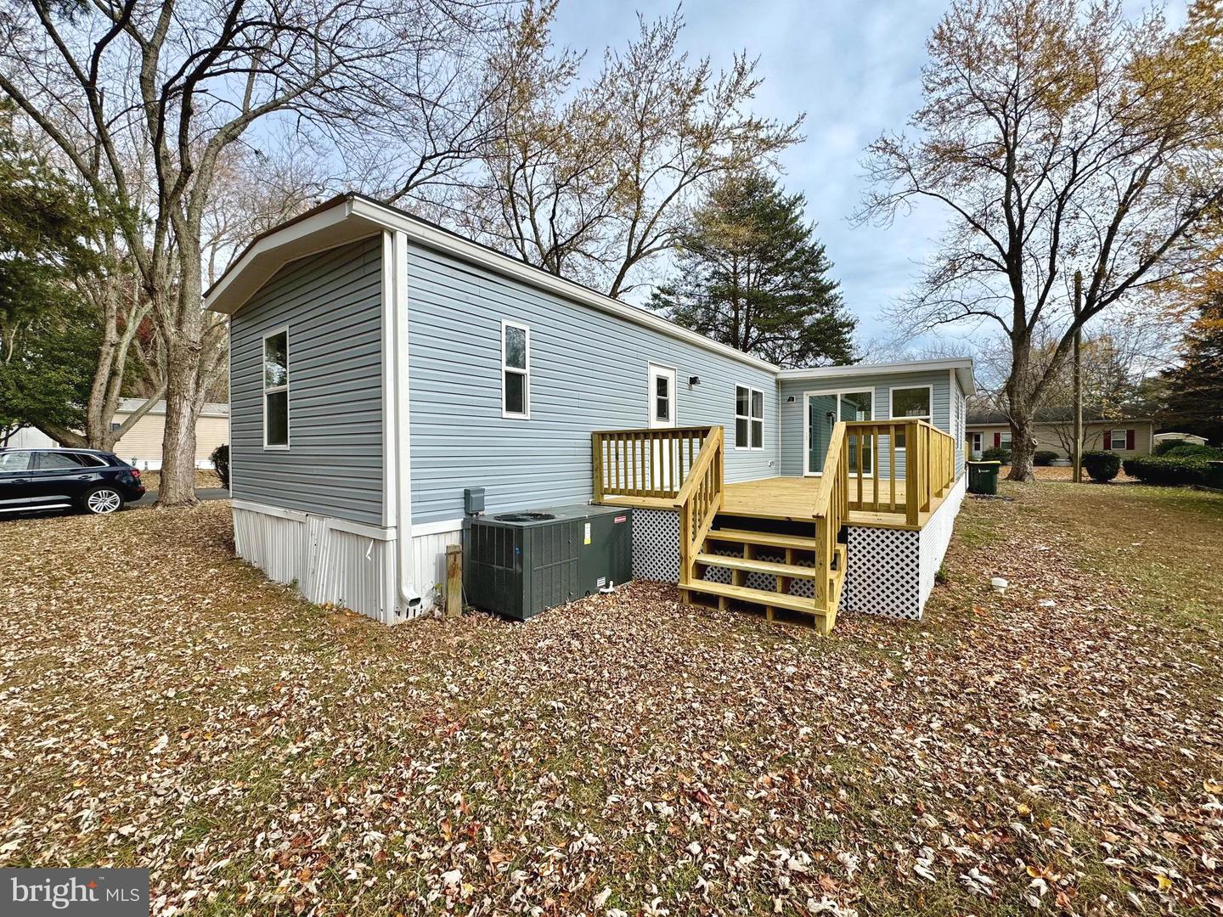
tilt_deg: -1.1
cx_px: 612
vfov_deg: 85.7
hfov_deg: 102.1
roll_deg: -0.2
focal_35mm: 14
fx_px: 495
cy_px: 458
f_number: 2.2
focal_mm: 2.22
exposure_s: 1/1299
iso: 50
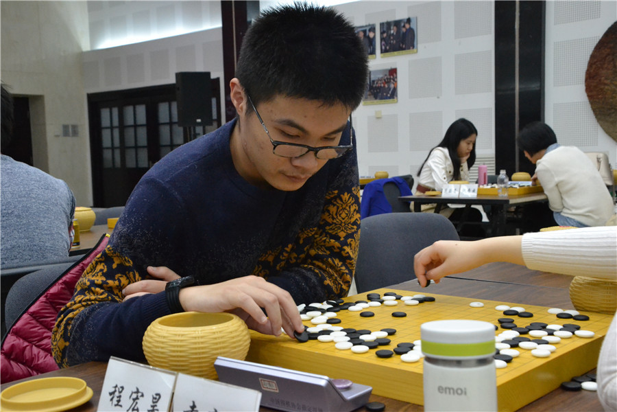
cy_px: 206
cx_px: 308
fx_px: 771
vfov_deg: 29.9
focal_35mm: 45
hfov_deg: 43.6
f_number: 8
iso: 3200
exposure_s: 1/100
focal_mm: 30
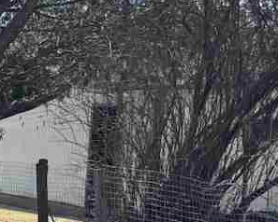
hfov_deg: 15.3
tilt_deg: -11.3
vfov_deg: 14.8
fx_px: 832
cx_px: -274
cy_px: 266
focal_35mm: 101
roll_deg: +1.2
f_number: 1.78
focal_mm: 6.76
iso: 80
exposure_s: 1/2604
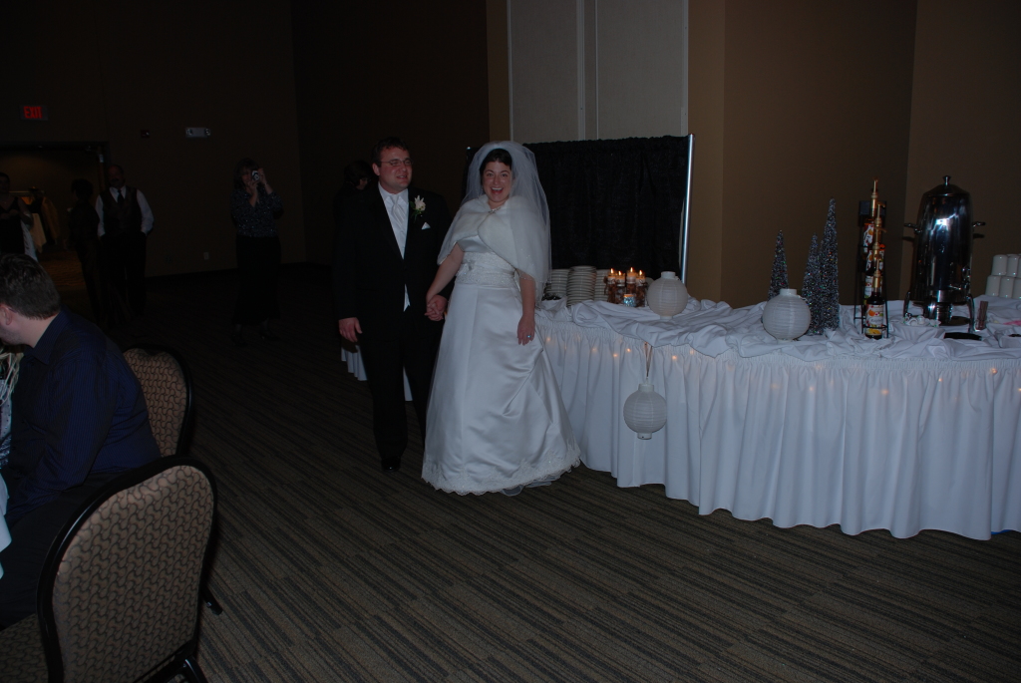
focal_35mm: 27
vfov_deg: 48.0
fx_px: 766
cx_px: 510
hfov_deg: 67.3
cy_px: 342
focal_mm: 18
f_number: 4
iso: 100
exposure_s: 1/60
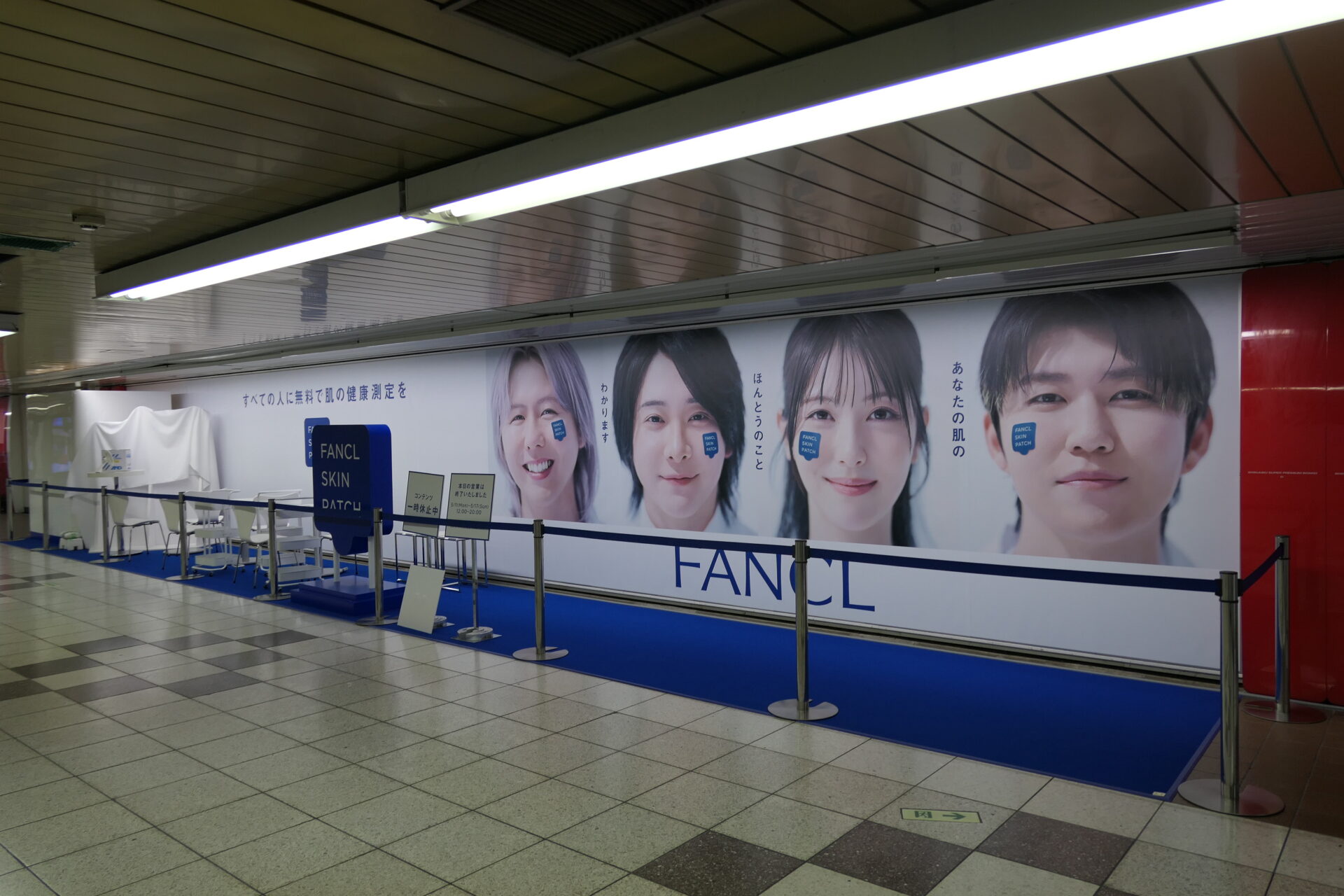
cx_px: 672
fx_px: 896
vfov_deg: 53.1
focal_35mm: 24
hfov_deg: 73.7
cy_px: 448
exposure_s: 1/125
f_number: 2.2
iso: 125
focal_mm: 8.8
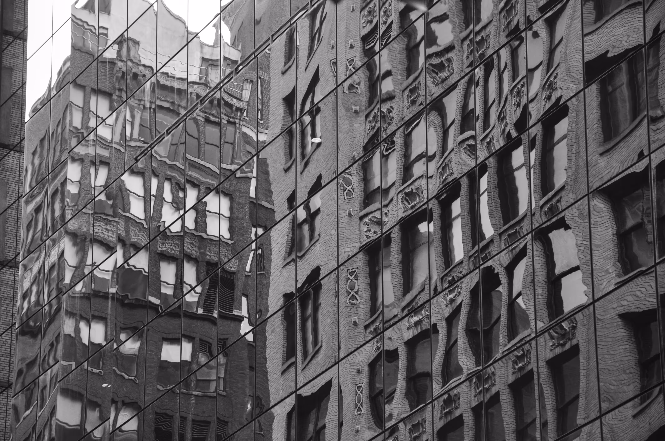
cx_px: 332
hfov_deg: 13.1
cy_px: 220
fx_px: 2906
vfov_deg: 8.7
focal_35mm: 158
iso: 640
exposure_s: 1/60
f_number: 5.6
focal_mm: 105
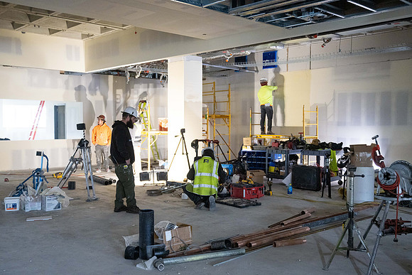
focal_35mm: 37
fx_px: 427
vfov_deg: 35.7
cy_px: 138
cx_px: 206
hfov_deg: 51.5
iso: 5000
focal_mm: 37
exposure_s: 1/250
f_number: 4
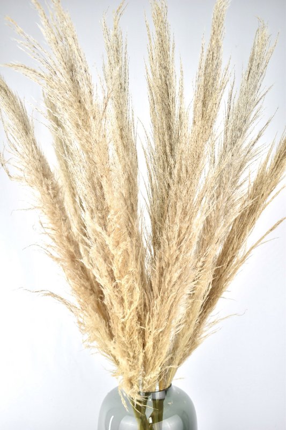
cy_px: 215
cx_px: 143
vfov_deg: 53.1
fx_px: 429
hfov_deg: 36.9
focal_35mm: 36
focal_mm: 24
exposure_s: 1/60
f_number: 4
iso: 100
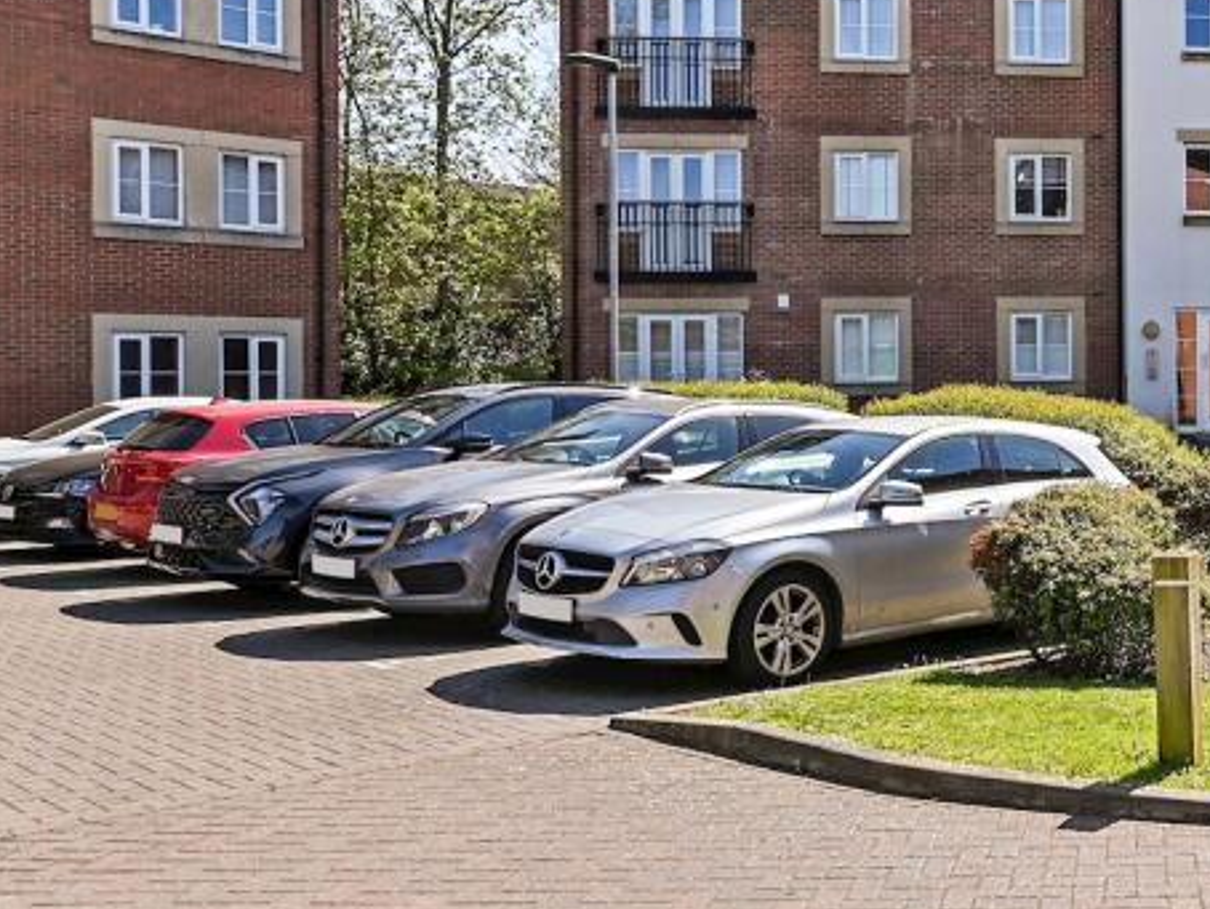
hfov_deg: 41.7
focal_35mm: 39
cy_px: 231
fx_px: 1364
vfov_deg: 36.0
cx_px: 1205
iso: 250
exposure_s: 1/400
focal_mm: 18
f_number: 8
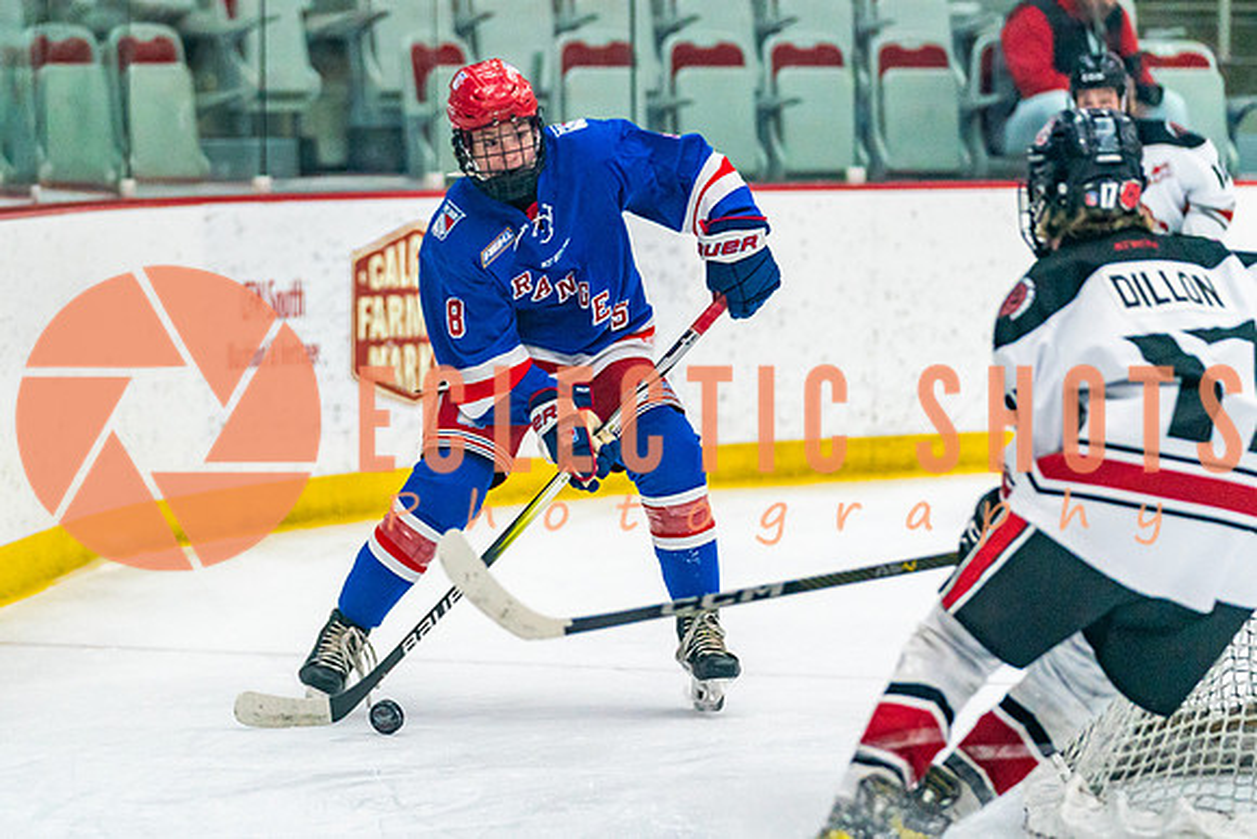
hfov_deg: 10.5
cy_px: 434
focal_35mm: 195
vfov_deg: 7.0
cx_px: 516
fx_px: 6811
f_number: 2.8
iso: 3200
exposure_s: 1/1000
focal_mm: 137
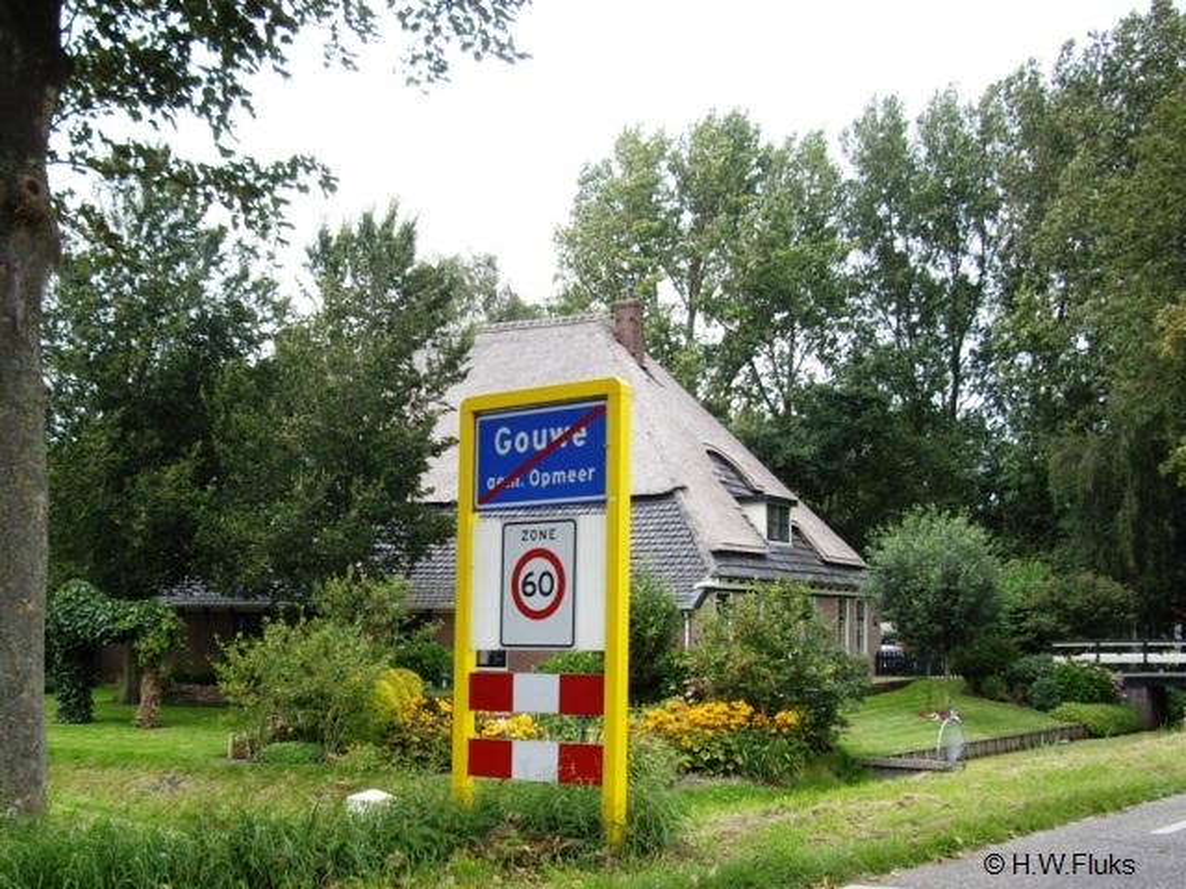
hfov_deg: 49.0
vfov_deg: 37.7
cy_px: 444
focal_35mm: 38
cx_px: 593
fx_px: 1302
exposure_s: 1/320
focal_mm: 7.9
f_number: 2.8
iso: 64
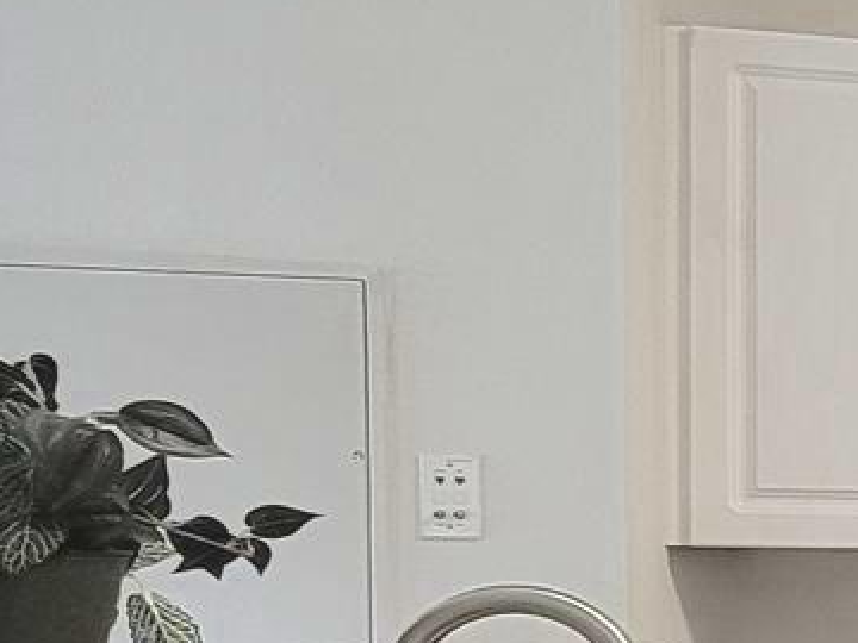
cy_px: 619
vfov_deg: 19.4
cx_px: 1978
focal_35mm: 74
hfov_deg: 15.7
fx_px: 1834
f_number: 2.2
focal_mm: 2.2
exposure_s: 1/60
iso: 200
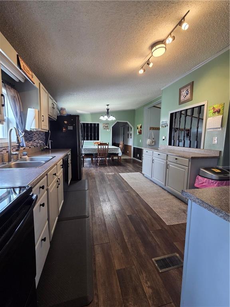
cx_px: 115
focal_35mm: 13
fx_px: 115
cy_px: 154
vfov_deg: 106.2
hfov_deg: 89.9
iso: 160
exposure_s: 1/60
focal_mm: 2.2
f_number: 2.2
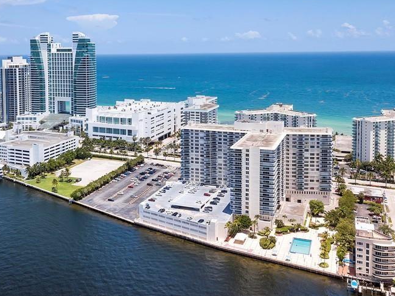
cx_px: 137
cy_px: 80
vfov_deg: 34.5
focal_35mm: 41
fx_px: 468
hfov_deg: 45.2
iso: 100
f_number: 2.2
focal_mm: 4.73
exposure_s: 1/200
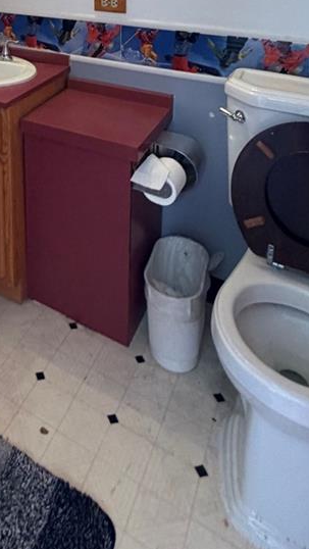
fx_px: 495
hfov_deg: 31.6
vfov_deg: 47.0
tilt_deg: -7.2
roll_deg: +1.2
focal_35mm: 34
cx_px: -10
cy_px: -15
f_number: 2.2
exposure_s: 1/60
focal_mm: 2.22
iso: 250
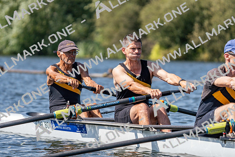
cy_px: 78
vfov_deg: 4.7
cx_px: 118
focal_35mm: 295
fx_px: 1926
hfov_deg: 7.0
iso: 320
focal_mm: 295
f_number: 5.6
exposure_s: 1/2000
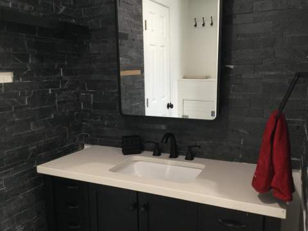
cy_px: 116
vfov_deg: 45.4
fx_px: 276
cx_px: 154
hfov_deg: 58.4
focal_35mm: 31
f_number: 2.4
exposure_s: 1/30
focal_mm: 3.3
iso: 80
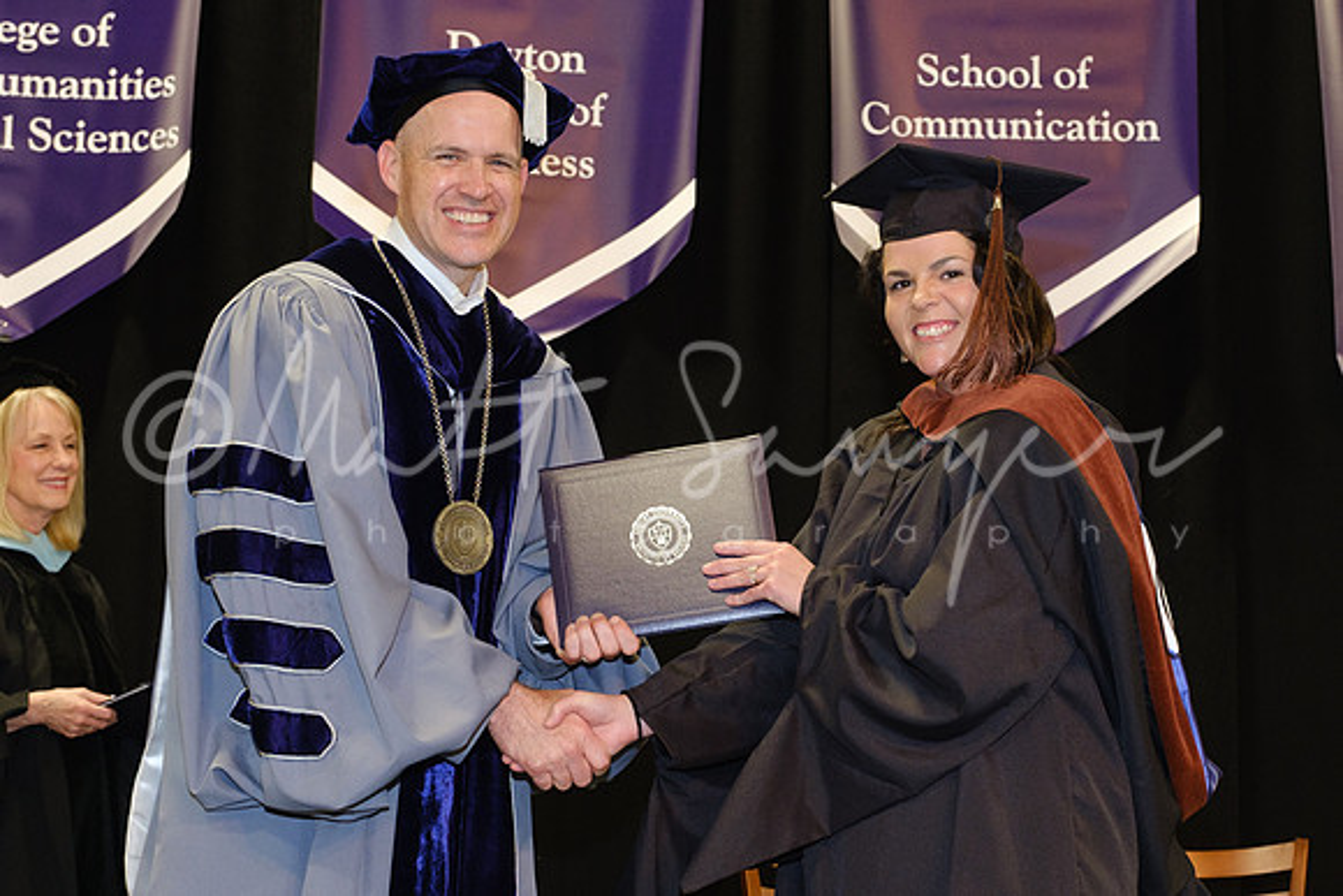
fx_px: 2138
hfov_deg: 34.7
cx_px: 816
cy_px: 542
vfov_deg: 23.6
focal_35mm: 57
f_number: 4
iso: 1250
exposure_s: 1/125
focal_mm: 26.6
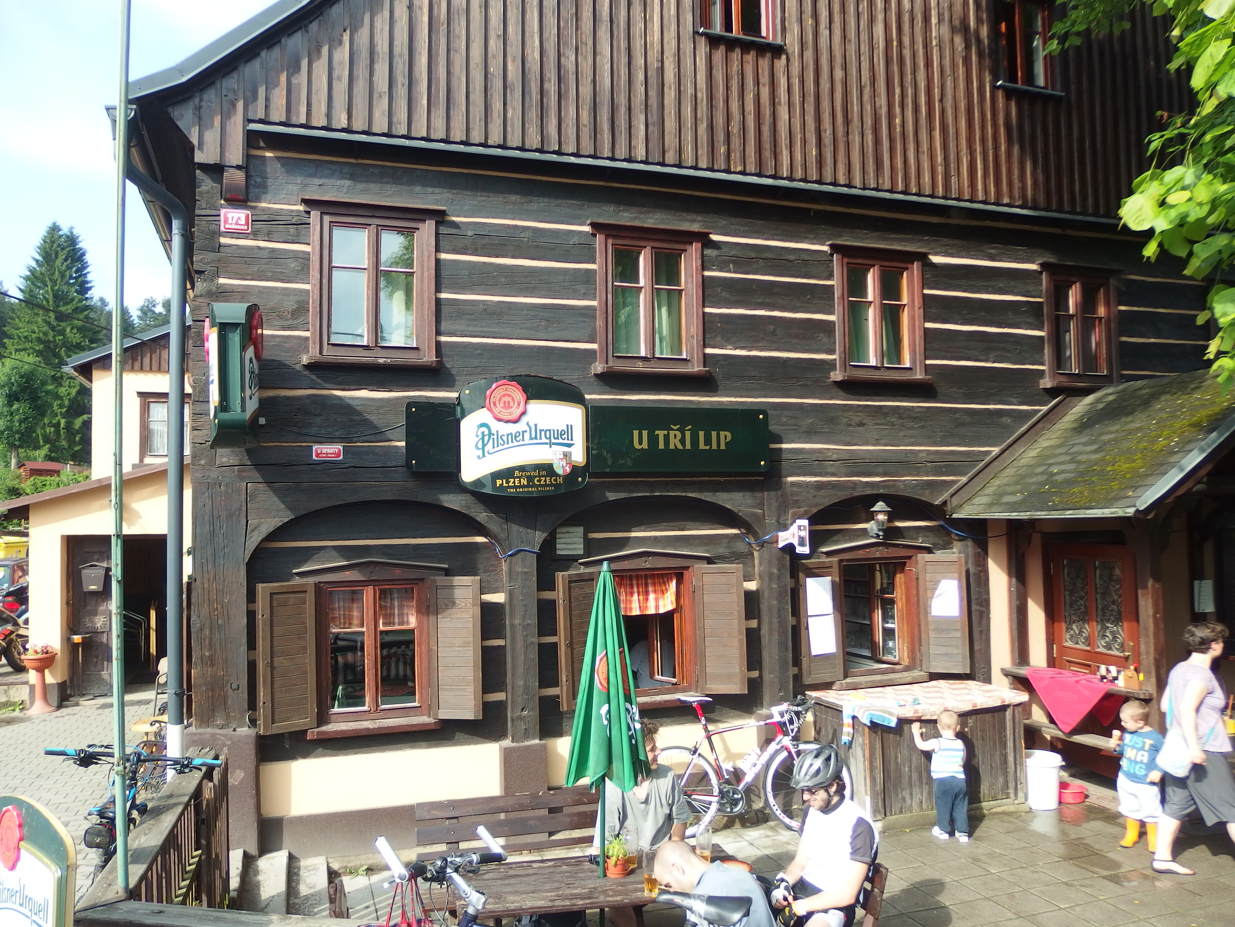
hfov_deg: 67.3
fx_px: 928
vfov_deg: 53.1
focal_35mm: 26
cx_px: 618
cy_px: 464
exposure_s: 1/100
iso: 100
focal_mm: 4.7
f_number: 2.2
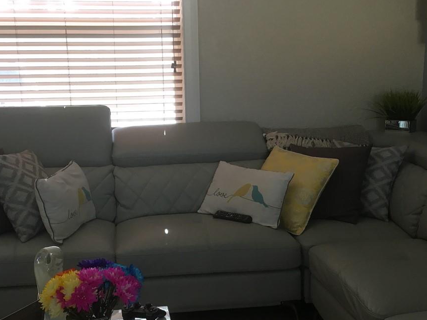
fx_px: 666
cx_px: 234
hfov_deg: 35.5
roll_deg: +1.1
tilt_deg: -11.4
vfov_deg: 27.0
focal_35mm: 54
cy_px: 192
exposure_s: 1/30
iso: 25
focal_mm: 4.15
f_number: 2.2
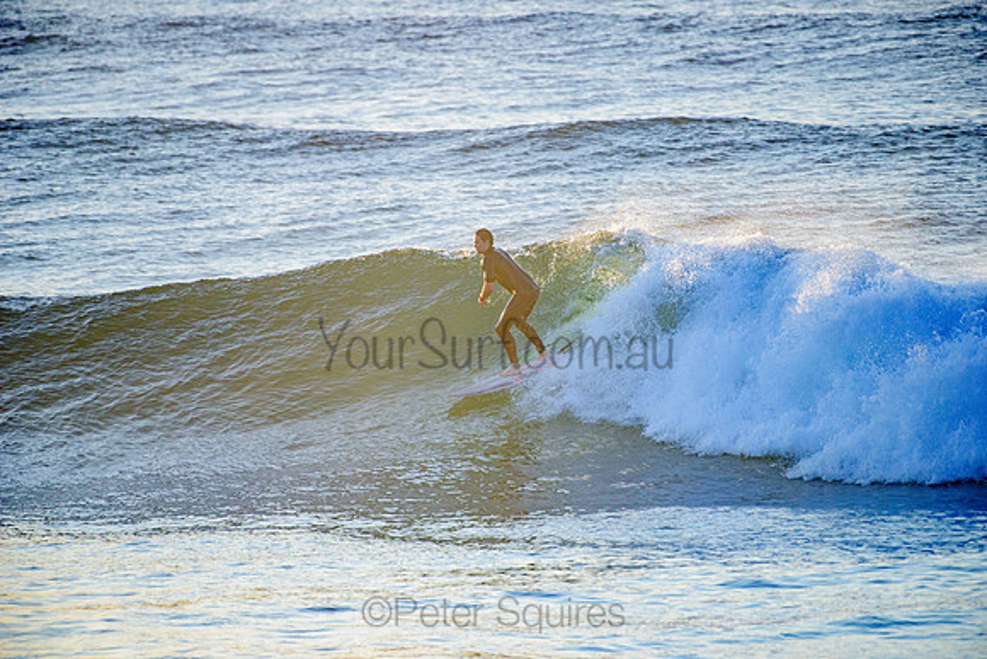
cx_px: 494
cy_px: 330
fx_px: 13711
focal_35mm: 500
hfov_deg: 4.1
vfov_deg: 2.8
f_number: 5.6
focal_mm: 500
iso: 500
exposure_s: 1/2000
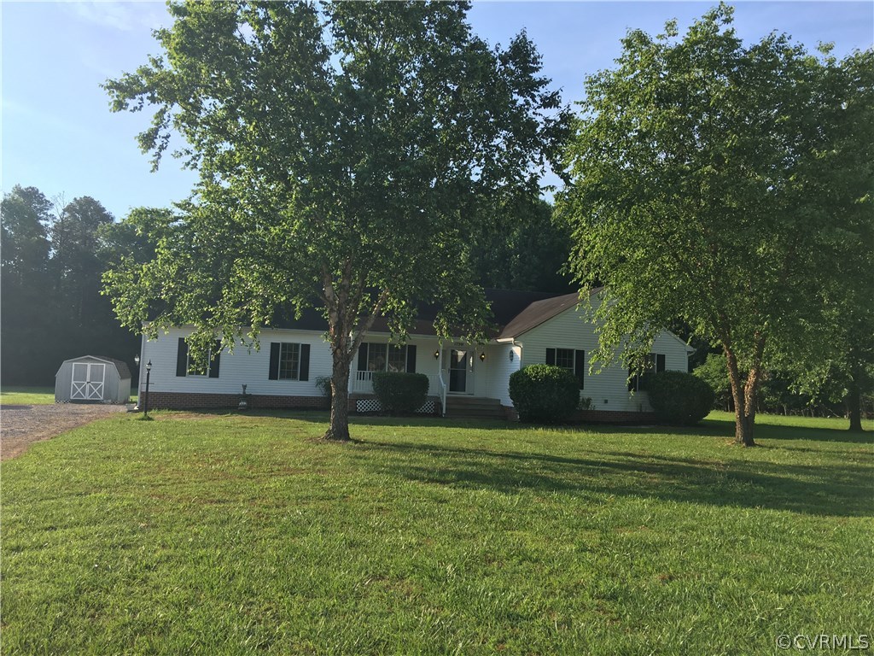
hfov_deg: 61.7
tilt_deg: +4.9
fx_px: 732
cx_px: 437
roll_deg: -2.8
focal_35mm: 29
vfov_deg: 48.2
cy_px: 328
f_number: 2.2
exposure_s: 1/855
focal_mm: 4.15
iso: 25
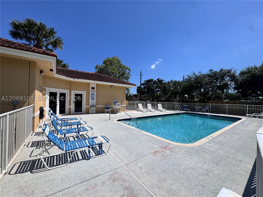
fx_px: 106
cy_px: 98
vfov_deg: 85.7
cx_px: 132
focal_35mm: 14
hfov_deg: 102.1
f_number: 2.2
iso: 40
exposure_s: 1/3906
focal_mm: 2.22
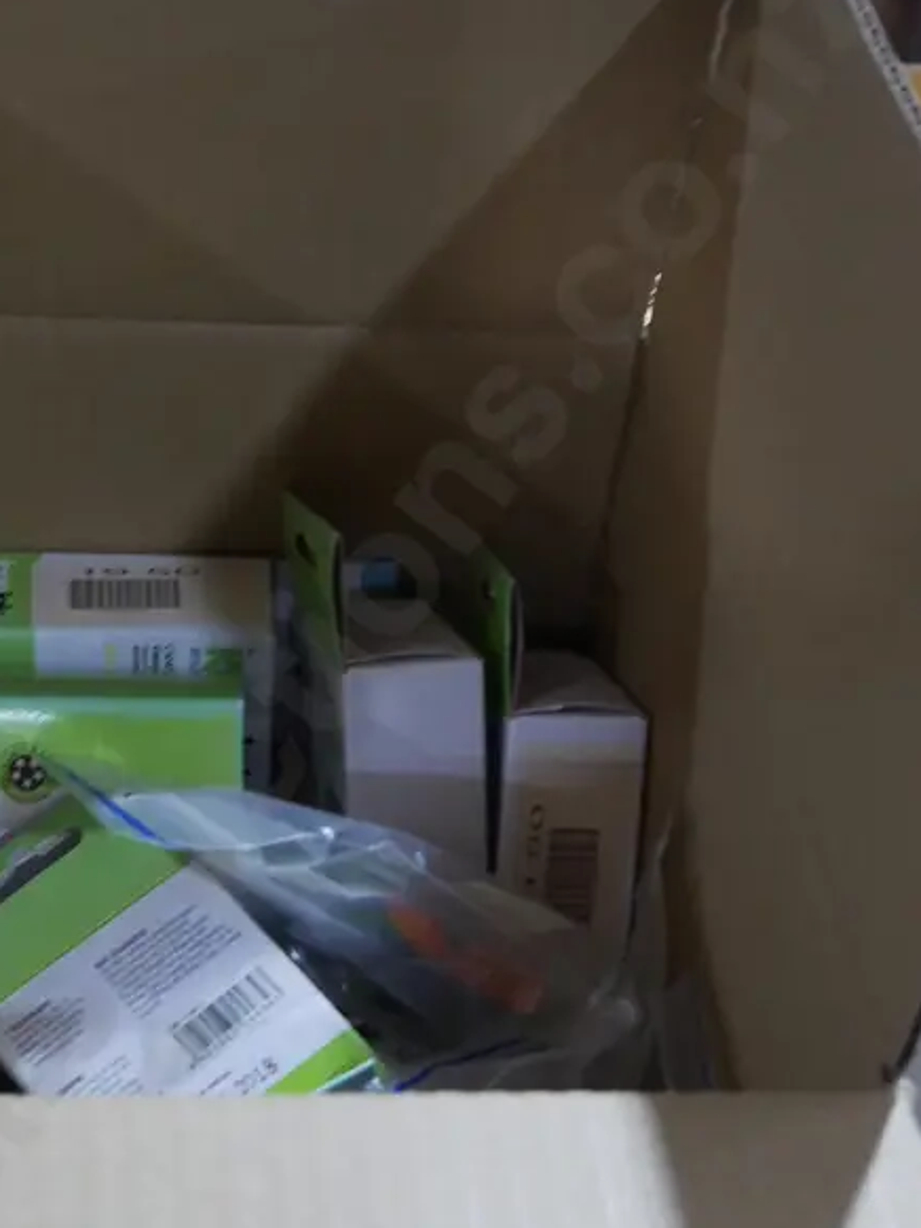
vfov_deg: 28.7
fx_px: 2376
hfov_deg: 21.7
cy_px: 835
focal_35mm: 67
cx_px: 199
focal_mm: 19
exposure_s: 1/60
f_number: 4.1
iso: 640
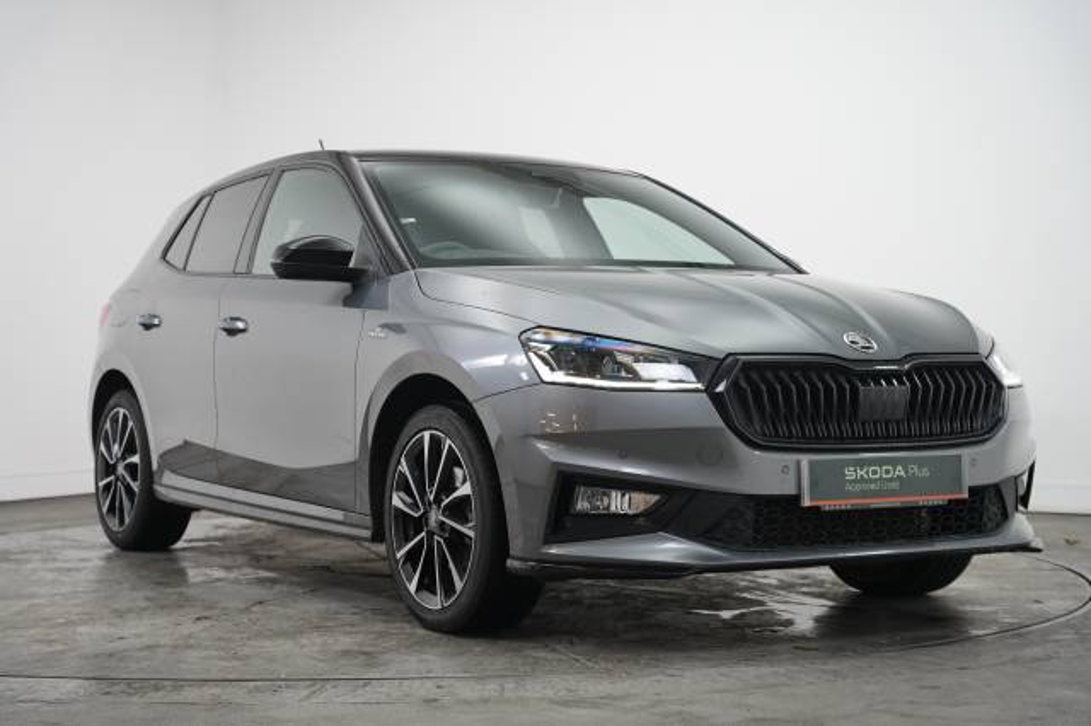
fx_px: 1793
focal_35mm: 59
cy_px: 363
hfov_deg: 33.8
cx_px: 546
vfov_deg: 22.9
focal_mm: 59.2
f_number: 3.5
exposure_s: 1/160
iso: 1600
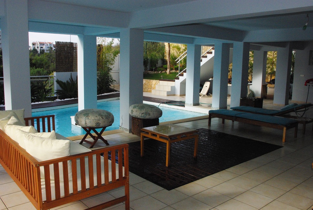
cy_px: 105
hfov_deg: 60.2
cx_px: 156
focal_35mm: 31
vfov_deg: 42.4
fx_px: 270
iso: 1600
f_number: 22
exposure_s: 1/180
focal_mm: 21.25
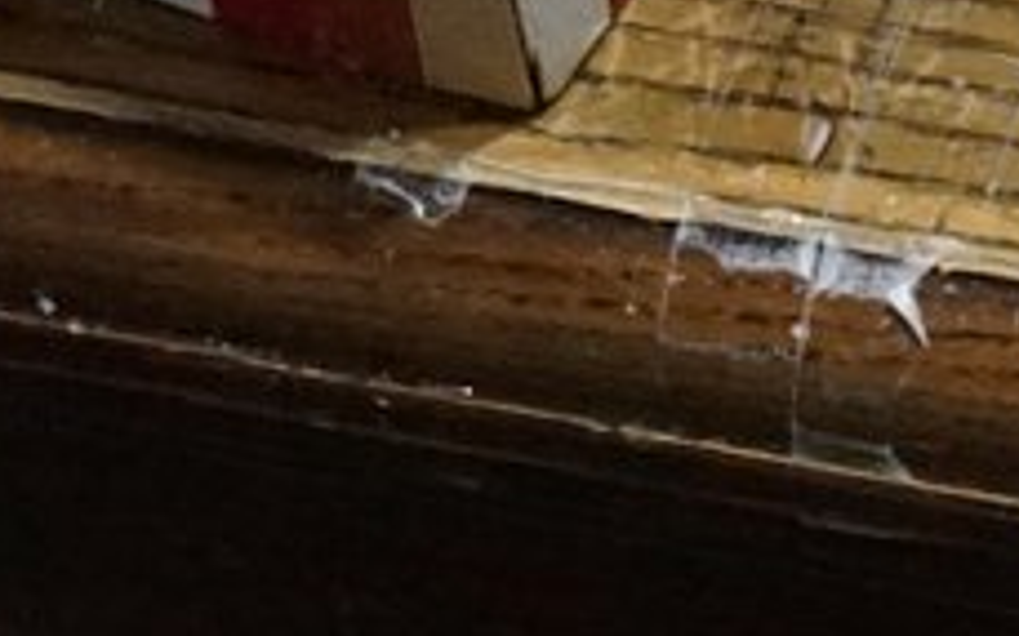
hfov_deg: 9.3
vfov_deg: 5.8
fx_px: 6080
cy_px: -829
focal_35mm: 219
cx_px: 1504
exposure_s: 1/160
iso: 5000
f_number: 5
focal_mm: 32
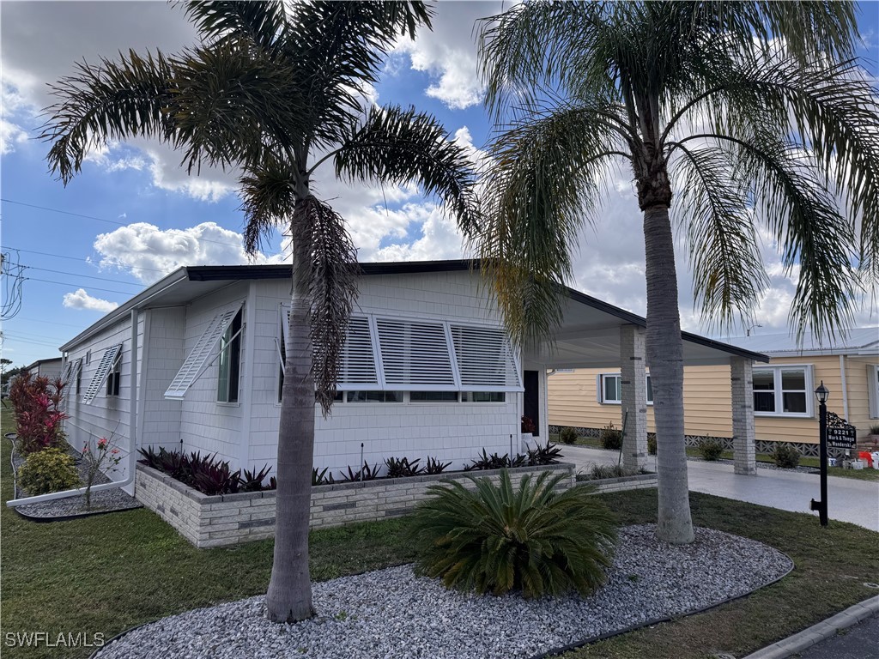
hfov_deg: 71.6
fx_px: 609
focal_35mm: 24
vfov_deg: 56.8
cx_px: 440
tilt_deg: +5.4
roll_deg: -1.0
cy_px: 330
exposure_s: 1/4310
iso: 80
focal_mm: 6.76
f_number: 1.78
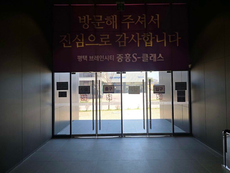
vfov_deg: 58.9
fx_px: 153
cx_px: 115
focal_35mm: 23
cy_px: 86
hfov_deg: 73.9
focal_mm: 6.3
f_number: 1.7
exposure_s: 1/120
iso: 16
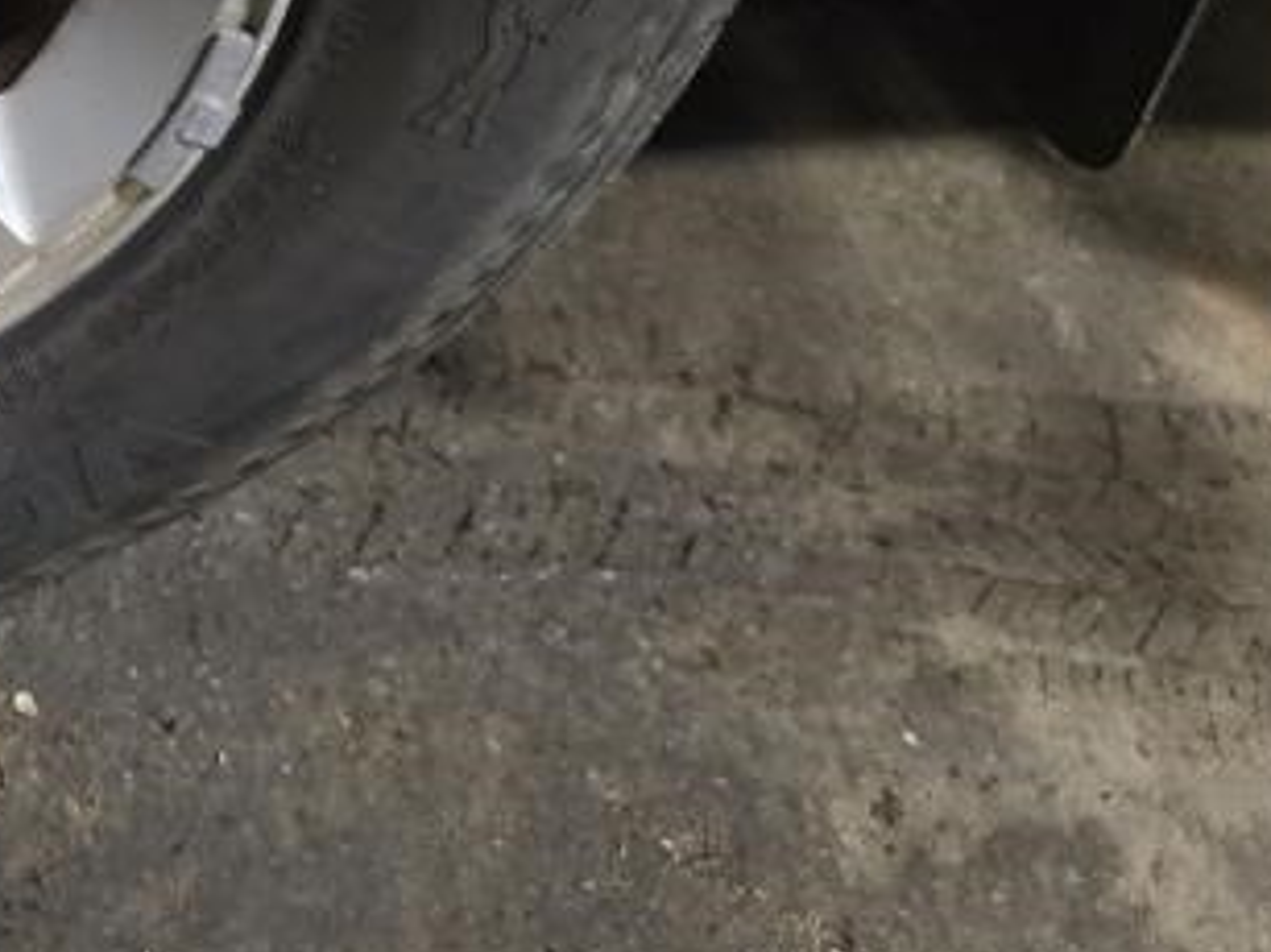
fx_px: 2202
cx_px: -327
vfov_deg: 23.2
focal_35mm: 60
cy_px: -33
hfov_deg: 27.5
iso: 800
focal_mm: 6.3
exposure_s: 1/60
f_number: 1.7
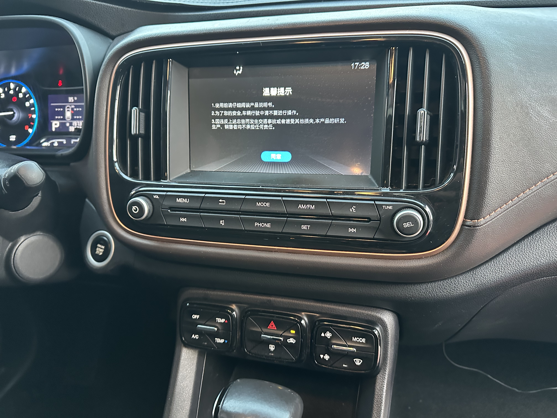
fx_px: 386
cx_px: 278
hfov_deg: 71.6
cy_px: 209
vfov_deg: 56.8
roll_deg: +4.4
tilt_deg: -28.5
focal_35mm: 24
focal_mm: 6.86
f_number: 1.78
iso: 1000
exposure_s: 1/44
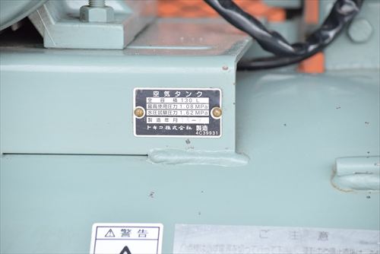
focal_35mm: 202
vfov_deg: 6.8
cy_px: 127
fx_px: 2139
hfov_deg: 10.2
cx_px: 190
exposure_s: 1/500
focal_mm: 135
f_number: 6.3
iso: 1250
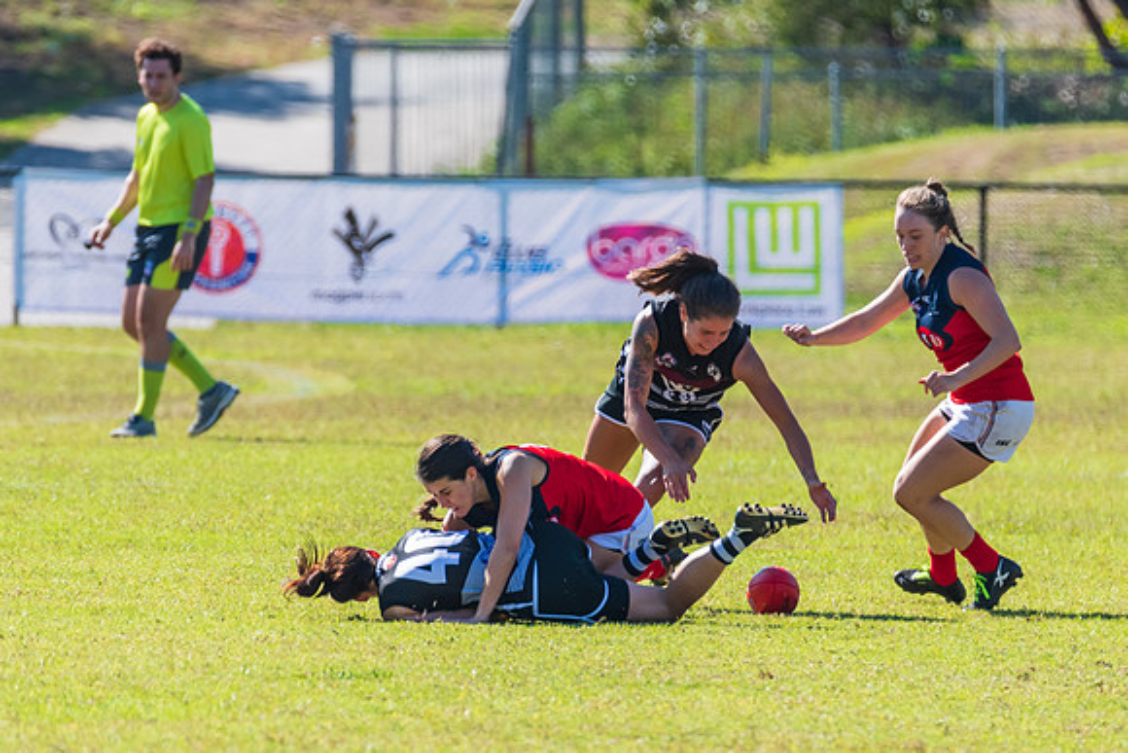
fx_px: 22381
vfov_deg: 1.9
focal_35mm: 714
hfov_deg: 2.9
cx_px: 521
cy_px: 479
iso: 800
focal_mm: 460
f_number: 6.3
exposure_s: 1/2000
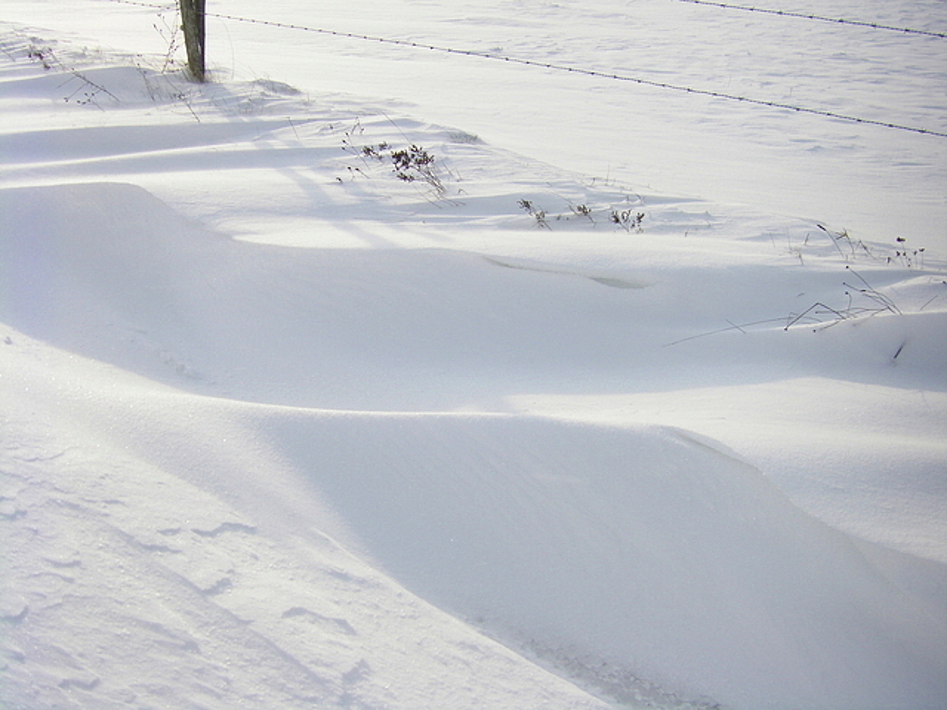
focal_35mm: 38
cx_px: 474
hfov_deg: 49.0
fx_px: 1040
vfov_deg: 37.7
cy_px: 355
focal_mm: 6.3
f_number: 7
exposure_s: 1/250
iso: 64
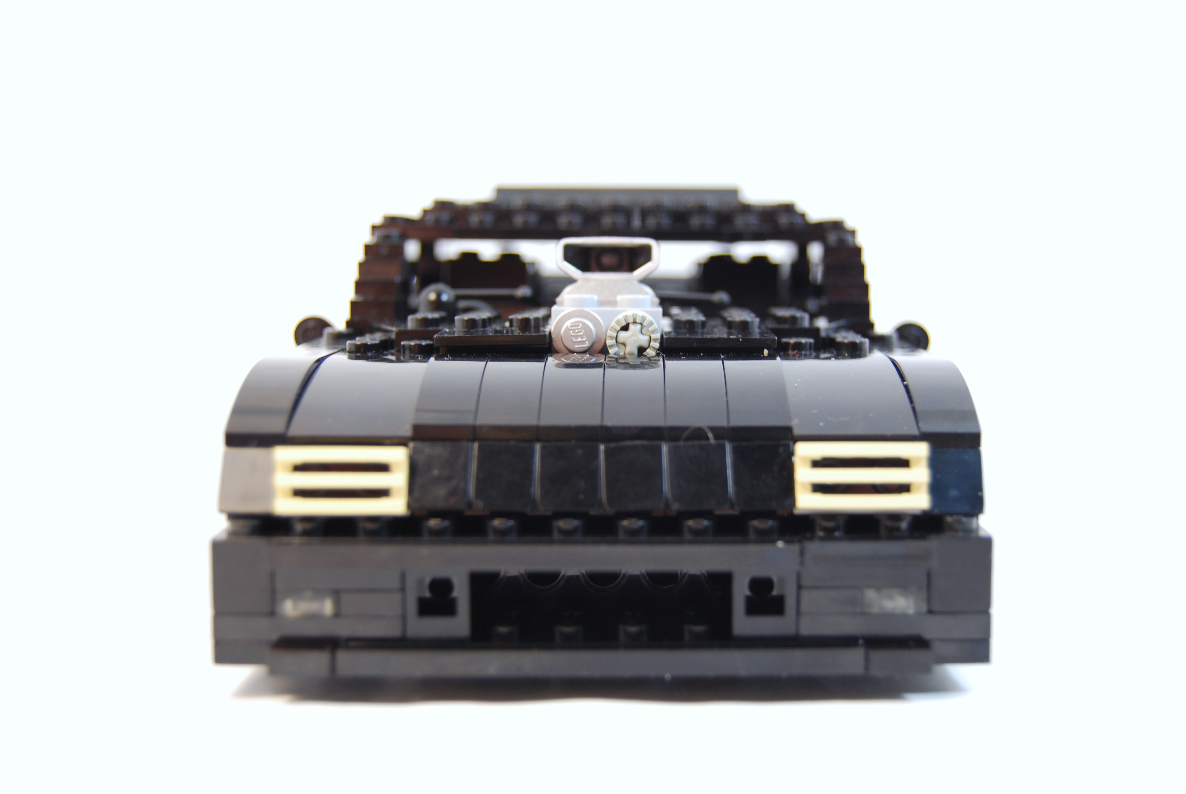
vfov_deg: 26.6
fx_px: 1682
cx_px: 593
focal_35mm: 51
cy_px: 397
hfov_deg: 38.8
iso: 200
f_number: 4.5
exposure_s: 1/40
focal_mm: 34
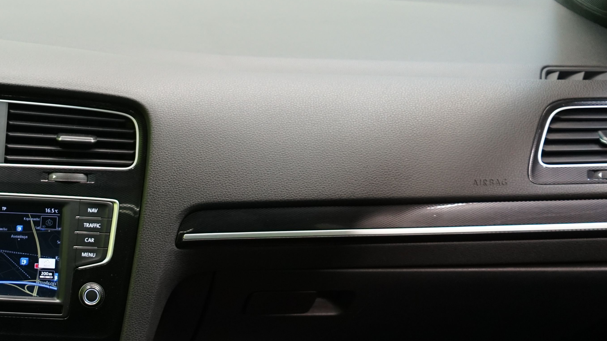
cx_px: -24
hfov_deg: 29.8
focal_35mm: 65
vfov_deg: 17.5
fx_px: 1046
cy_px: 435
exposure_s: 1/30
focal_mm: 28
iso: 800
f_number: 3.5
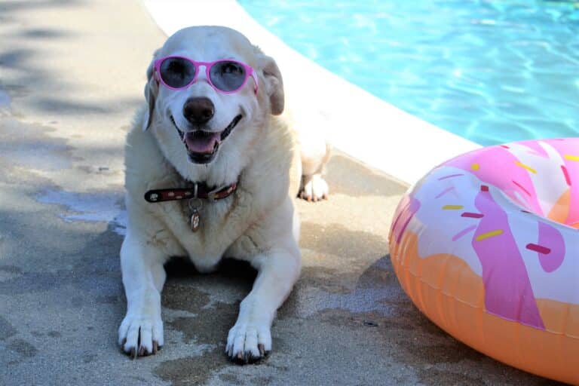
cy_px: 193
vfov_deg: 16.6
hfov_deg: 24.6
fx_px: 1327
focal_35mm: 82
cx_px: 290
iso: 100
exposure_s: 1/250
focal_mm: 55
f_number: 7.1
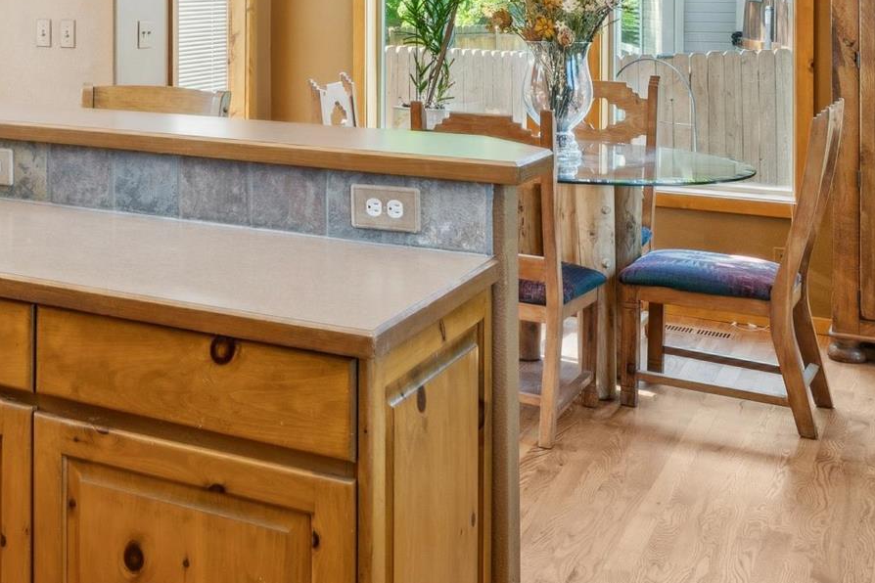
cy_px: -28
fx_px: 1378
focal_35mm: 57
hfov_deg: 31.6
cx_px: -64
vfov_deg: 22.8
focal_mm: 16.5
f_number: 13
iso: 400
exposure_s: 1/8
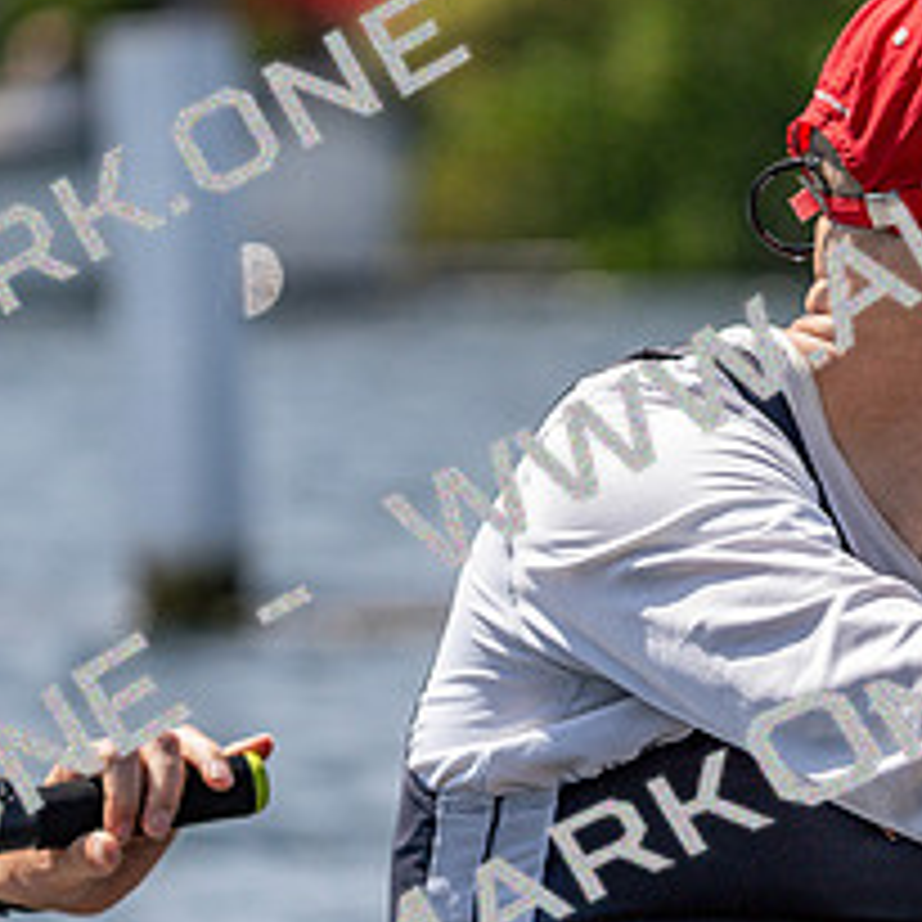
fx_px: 19979
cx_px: 940
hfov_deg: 2.6
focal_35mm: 663
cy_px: 582
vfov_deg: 2.6
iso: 250
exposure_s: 1/2000
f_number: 5.6
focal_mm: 275
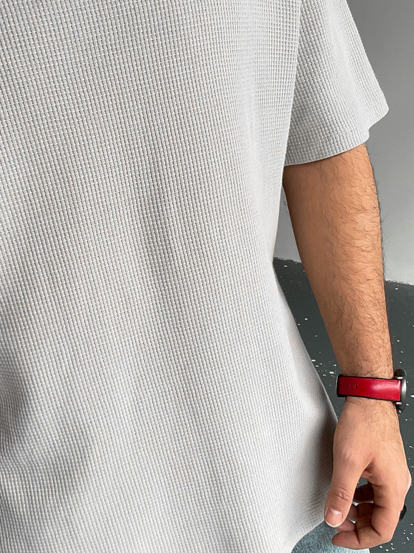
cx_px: 158
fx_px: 894
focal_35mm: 56
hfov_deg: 26.0
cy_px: 273
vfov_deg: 34.4
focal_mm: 3
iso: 64
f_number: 1.8
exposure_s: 1/105
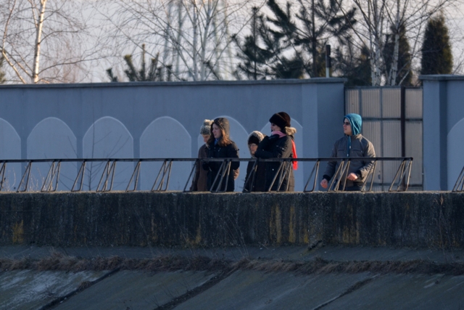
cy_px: 155
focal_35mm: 750
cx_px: 232
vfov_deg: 1.8
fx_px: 9668
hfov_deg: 2.7
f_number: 6.7
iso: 200
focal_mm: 500
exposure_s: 1/200
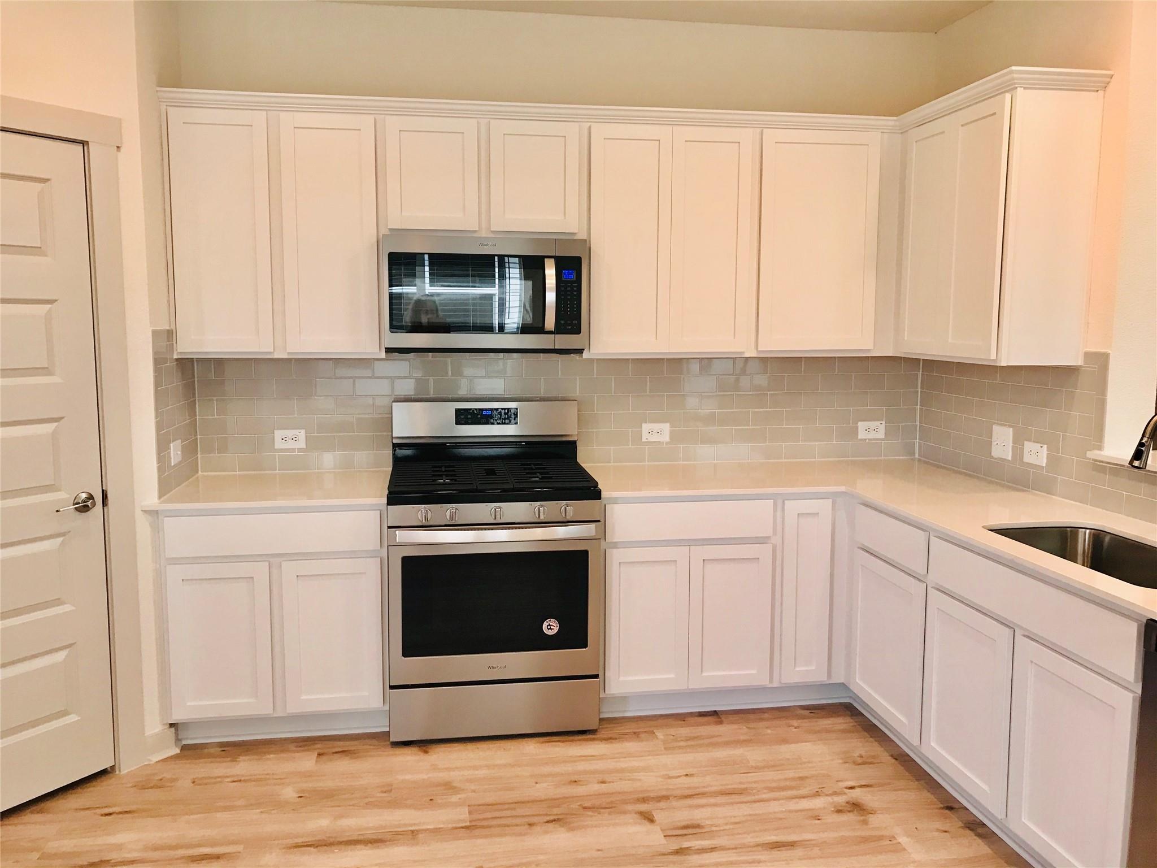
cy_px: 434
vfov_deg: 49.7
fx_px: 936
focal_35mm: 28
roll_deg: +0.0
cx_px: 578
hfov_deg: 63.4
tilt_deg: -6.0
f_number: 1.8
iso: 25
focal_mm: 3.99
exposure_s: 1/40
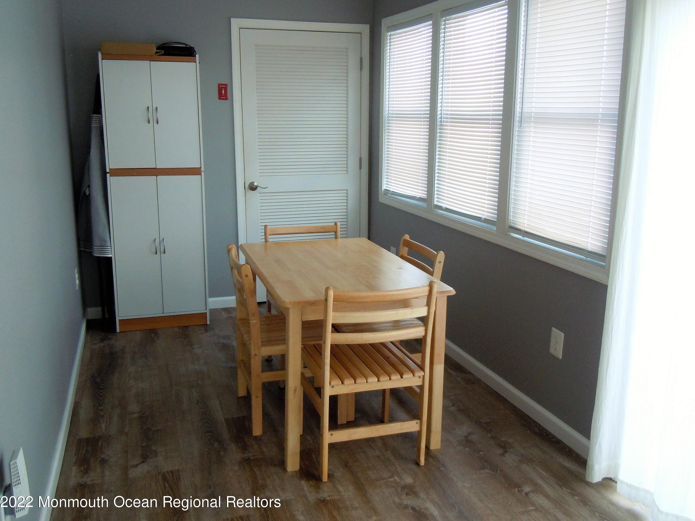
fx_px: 622
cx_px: 347
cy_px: 257
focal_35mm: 31
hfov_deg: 58.4
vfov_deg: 45.4
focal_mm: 5.4
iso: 320
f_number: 3.5
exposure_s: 1/60
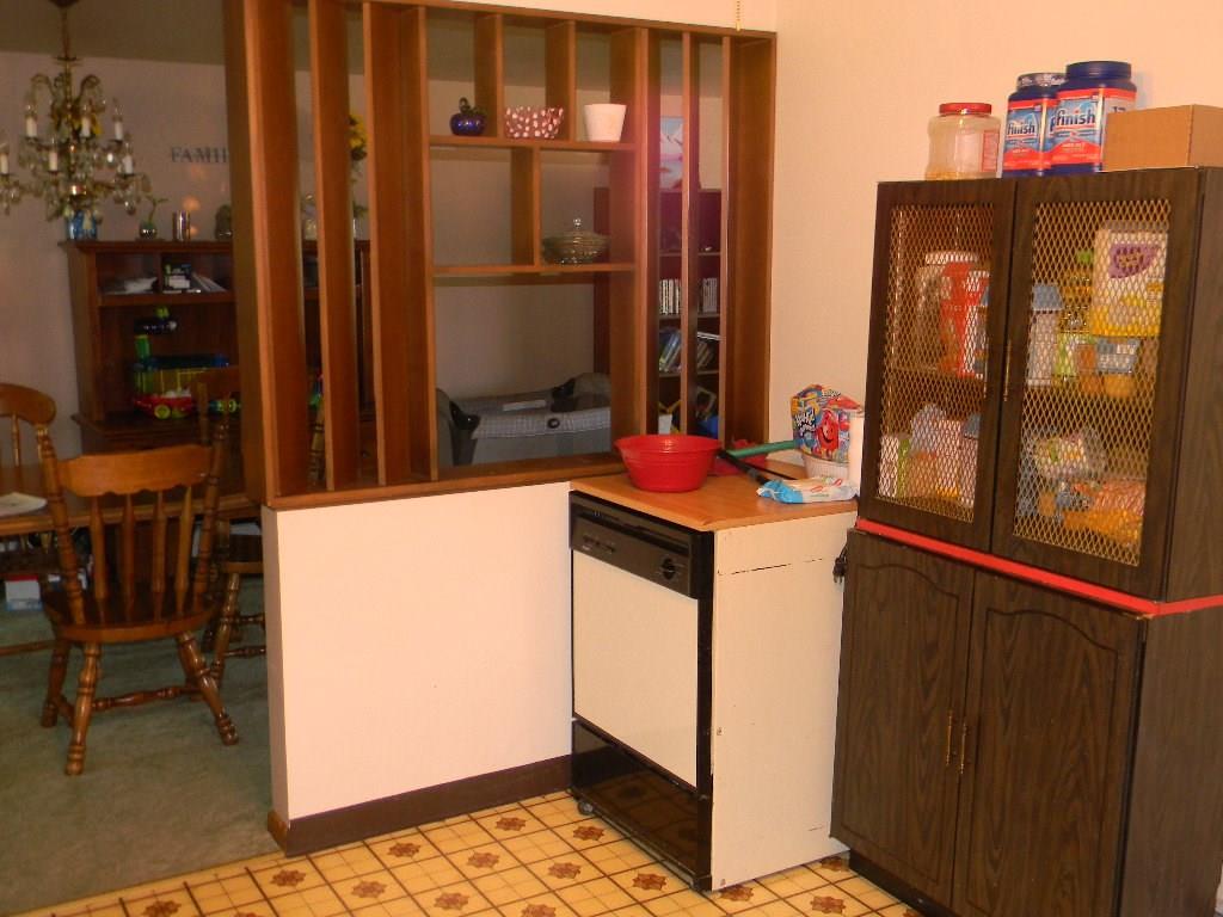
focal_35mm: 36
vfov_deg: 39.7
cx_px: 612
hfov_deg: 51.4
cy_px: 458
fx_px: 1272
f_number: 3.7
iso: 200
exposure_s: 1/30
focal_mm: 6.4
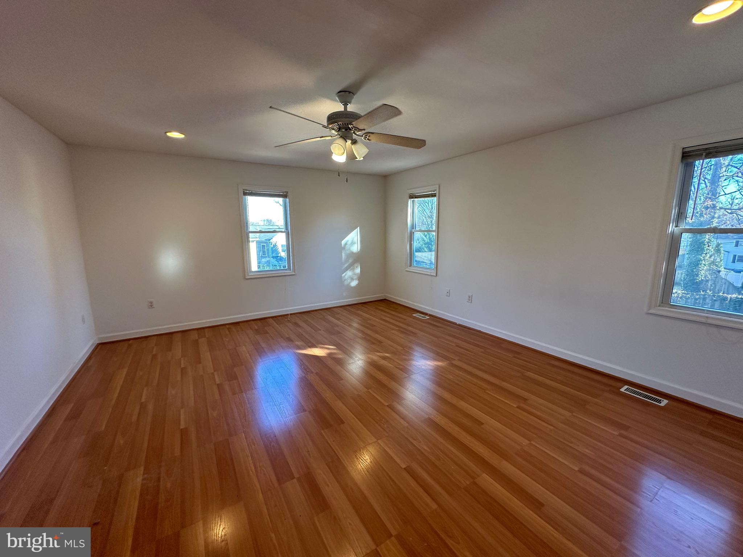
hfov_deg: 102.1
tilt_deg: -8.3
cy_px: 278
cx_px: 372
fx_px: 300
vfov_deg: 85.7
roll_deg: +0.4
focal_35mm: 14
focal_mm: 2.22
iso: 125
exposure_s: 1/120
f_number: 2.2
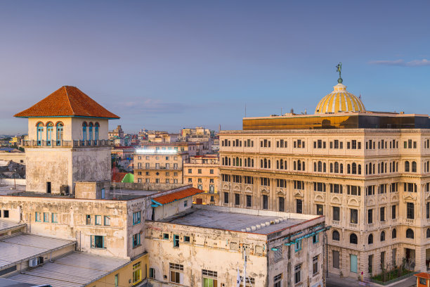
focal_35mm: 40
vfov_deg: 33.4
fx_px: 478
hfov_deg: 48.5
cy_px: 144
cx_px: 215
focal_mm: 40
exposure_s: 1.3
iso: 100
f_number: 8
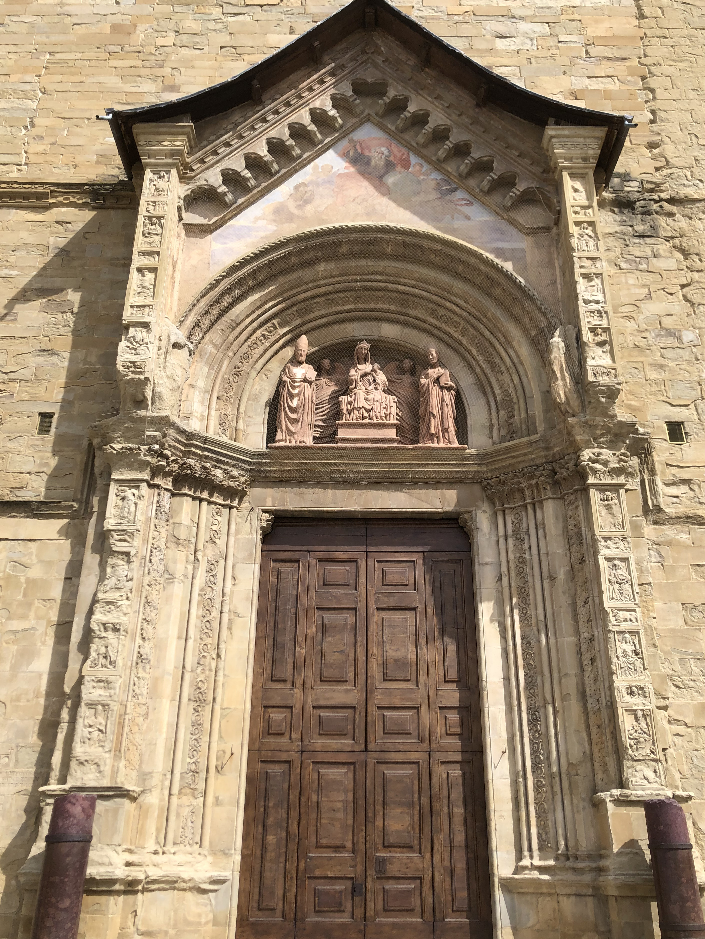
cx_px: 366
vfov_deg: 60.0
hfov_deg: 46.8
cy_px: 481
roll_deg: -0.4
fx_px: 815
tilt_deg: +25.5
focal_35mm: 30
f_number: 1.8
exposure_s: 1/1567
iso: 20
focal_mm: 4
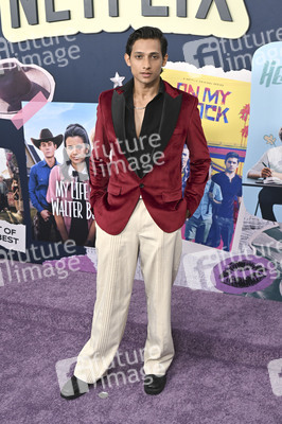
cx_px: 141
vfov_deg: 44.5
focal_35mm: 44
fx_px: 518
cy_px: 212
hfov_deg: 30.5
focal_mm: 44
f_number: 5.6
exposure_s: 1/250
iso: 1250
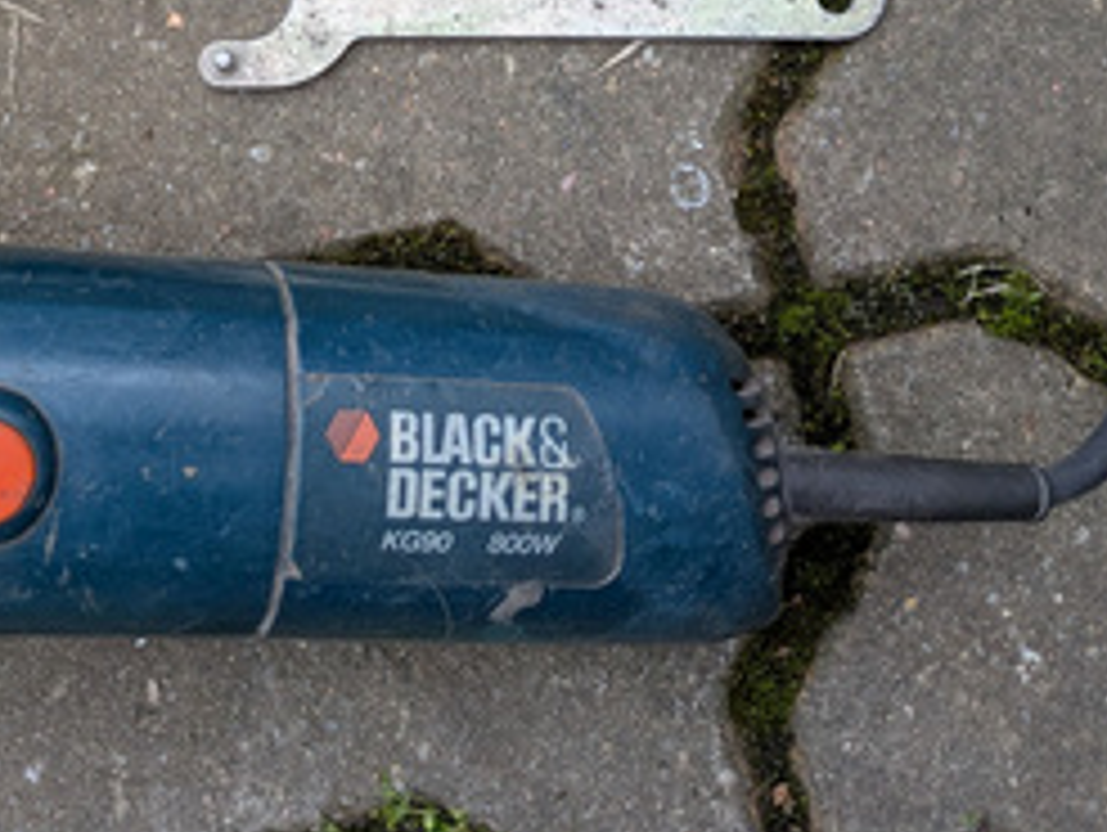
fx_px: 1953
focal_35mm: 61
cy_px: -97
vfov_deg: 22.6
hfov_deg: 31.0
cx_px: 256
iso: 69
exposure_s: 1/50
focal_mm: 5.43
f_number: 1.89
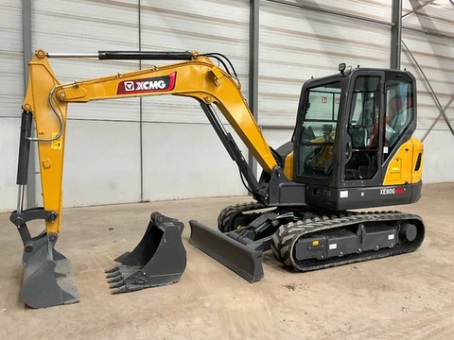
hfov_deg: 61.7
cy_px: 170
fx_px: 380
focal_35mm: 29
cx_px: 227
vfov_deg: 48.2
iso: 125
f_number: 1.8
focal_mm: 3
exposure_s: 1/60
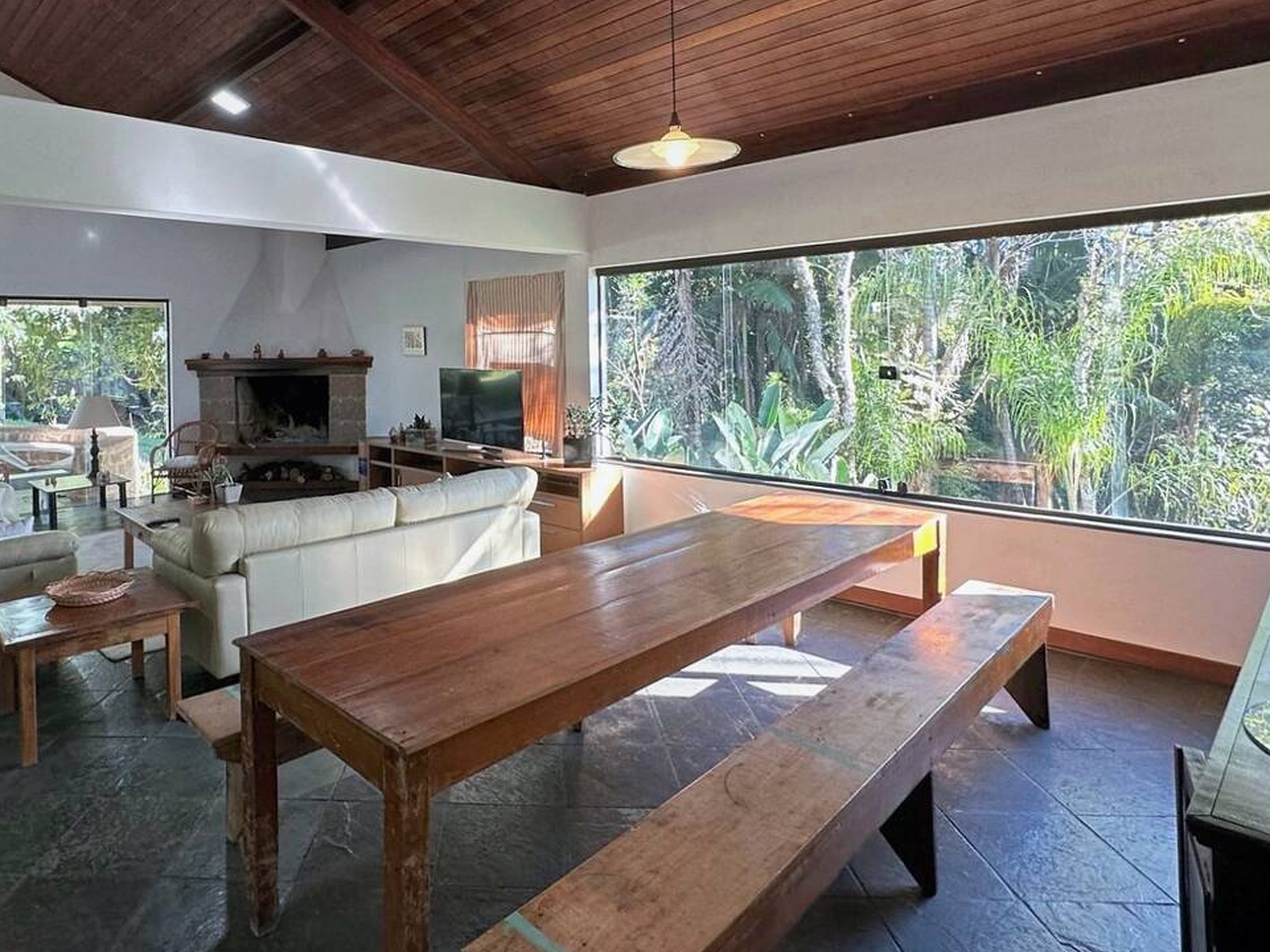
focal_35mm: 21
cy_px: 361
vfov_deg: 62.6
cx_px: 461
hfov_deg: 77.3
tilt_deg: -0.5
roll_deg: +0.0
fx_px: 770
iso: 125
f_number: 2.2
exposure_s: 1/120
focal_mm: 2.22
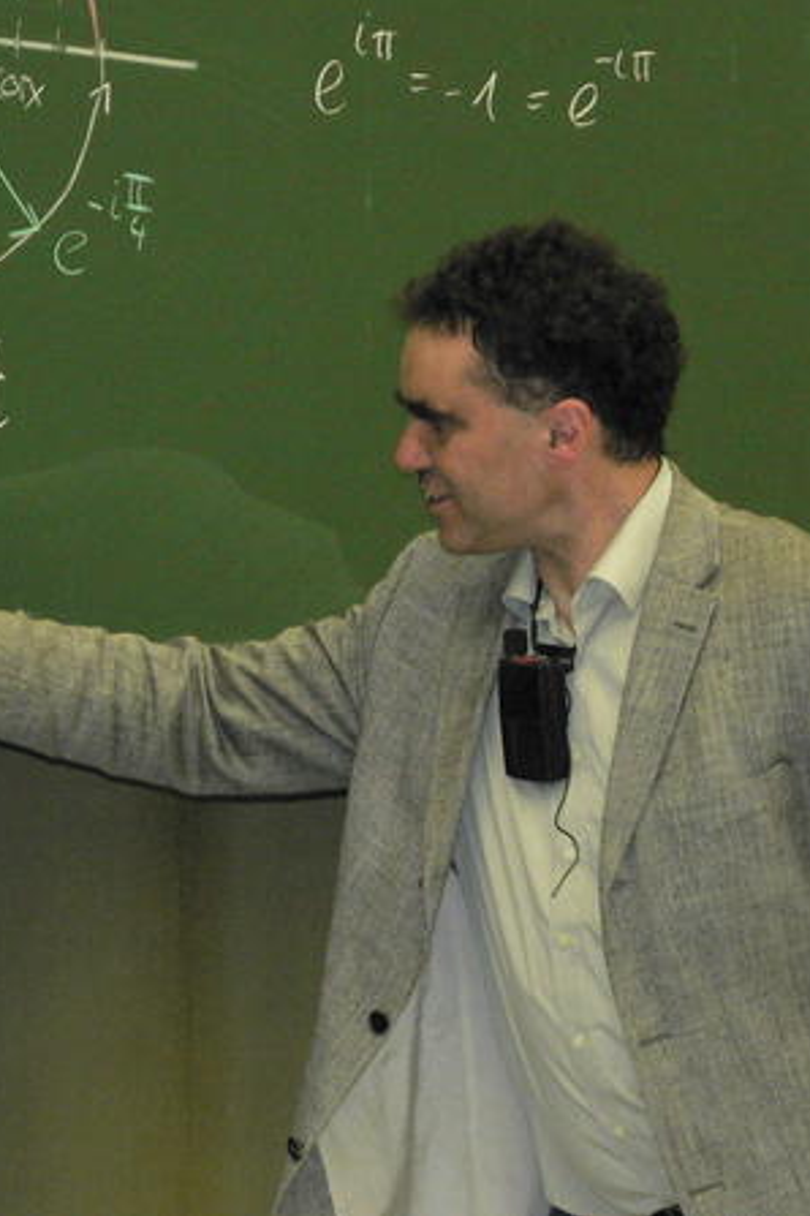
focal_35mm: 219
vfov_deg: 9.4
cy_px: 607
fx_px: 7391
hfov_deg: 6.3
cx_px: 364
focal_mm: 26.2
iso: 400
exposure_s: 1/60
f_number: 3.3
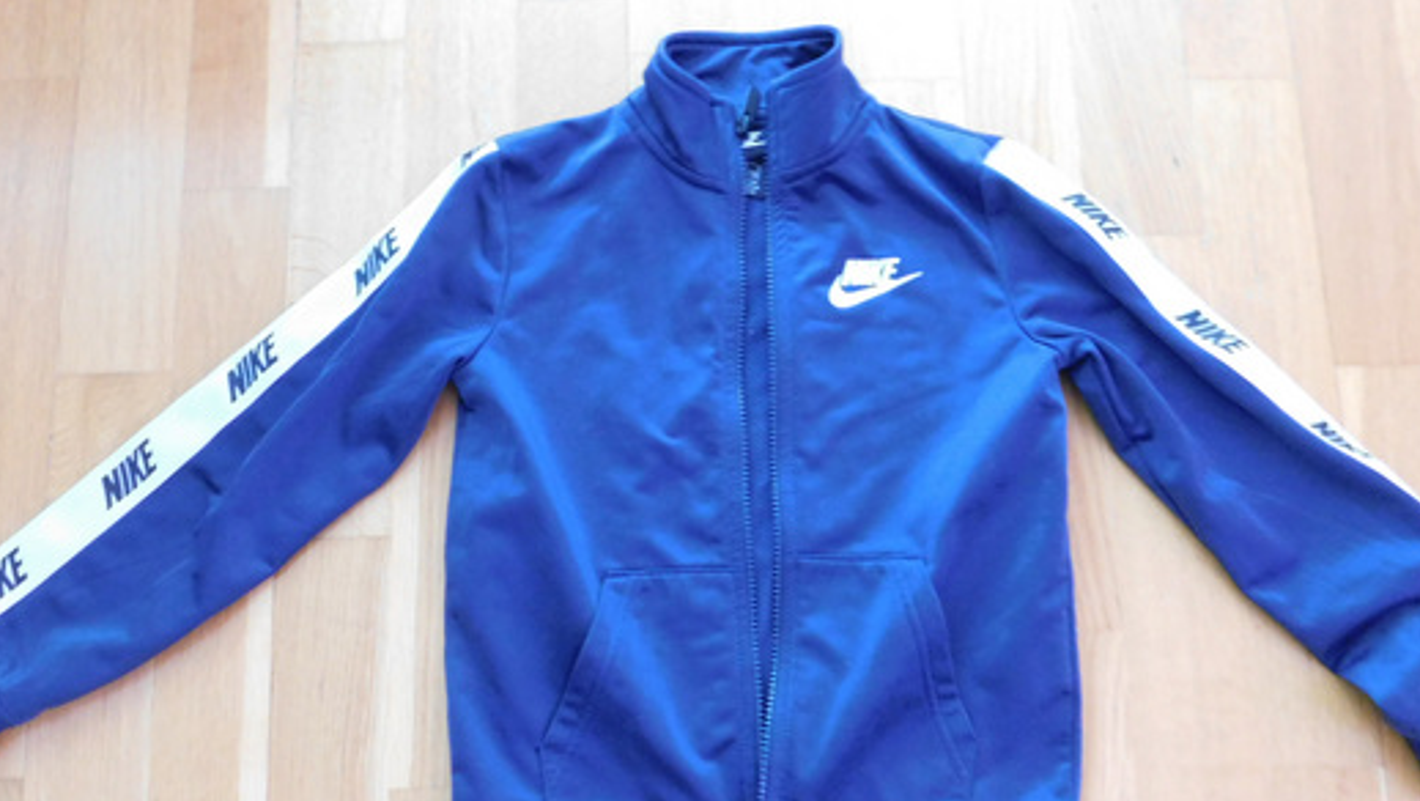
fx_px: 1092
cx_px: 699
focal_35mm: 29
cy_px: 455
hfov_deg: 66.0
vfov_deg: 40.2
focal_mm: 4
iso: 800
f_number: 3
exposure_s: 1/6
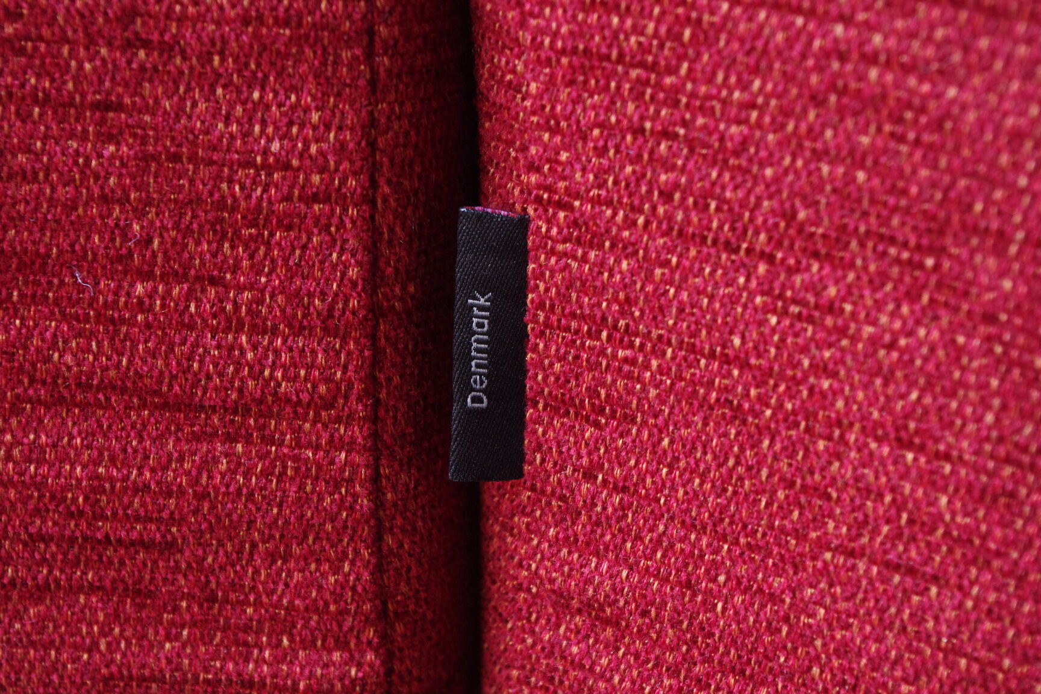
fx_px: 2371
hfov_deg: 24.8
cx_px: 520
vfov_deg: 16.7
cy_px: 347
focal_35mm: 82
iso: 800
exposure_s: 1/25
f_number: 8
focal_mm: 55
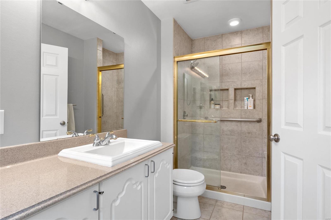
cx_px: 166
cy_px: 110
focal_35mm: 18
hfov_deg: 90.0
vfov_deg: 67.4
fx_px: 165
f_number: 8
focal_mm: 9
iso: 400
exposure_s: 1/8
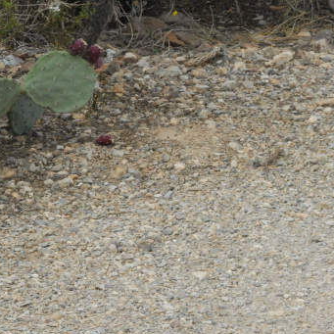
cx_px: 295
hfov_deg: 7.8
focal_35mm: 225
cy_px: 177
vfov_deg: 7.8
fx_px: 2456
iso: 1600
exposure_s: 1/640
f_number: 13
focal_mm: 75
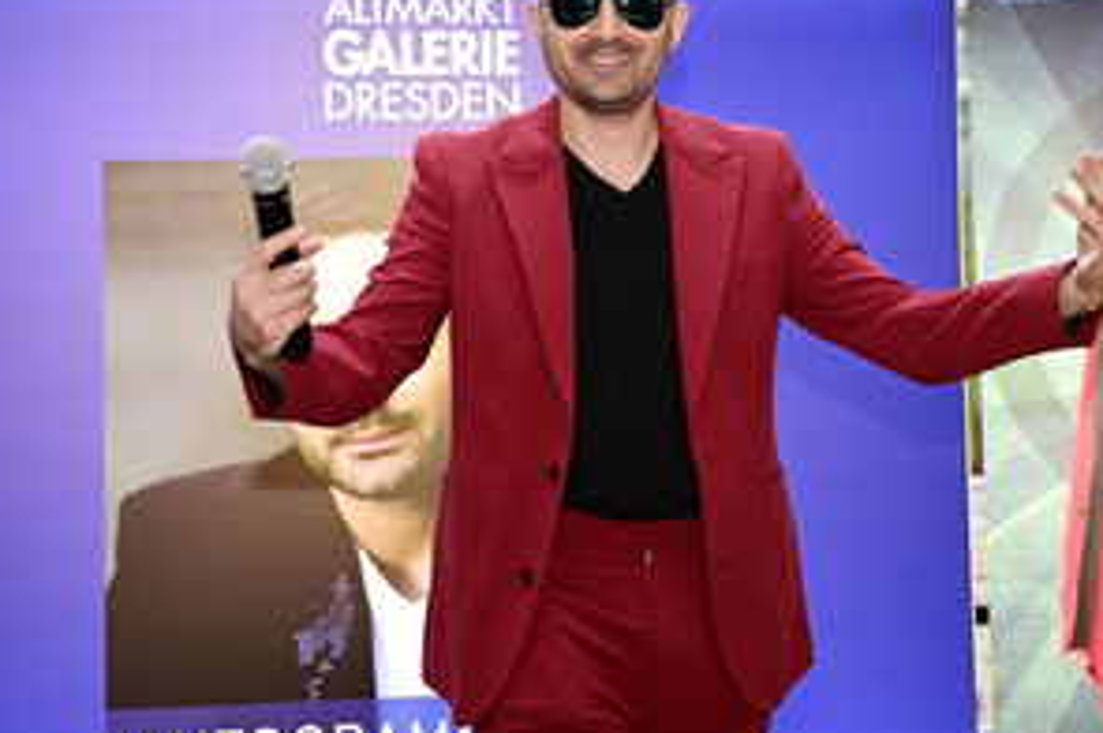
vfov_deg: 24.6
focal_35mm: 55
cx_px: 604
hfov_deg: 36.3
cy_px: 333
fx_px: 1683
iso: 640
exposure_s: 1/200
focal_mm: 36
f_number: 2.8
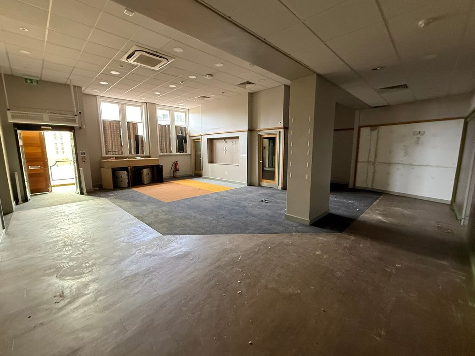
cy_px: 178
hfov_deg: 98.1
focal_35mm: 15
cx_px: 228
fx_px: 206
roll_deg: +0.7
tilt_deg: -7.1
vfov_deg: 81.7
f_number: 2.2
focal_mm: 2.22
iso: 640
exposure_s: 1/60
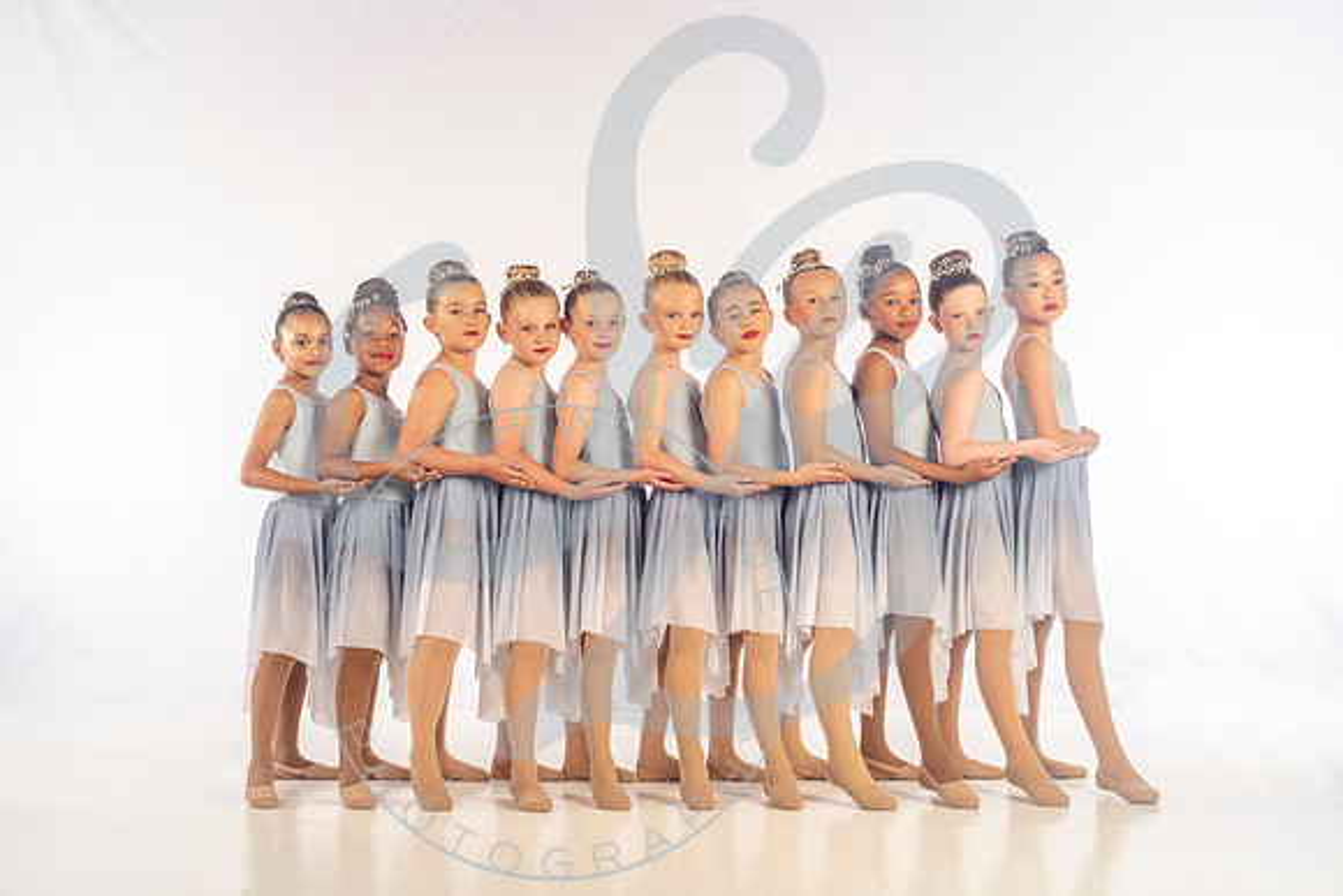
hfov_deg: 39.6
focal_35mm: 50
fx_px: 1866
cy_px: 448
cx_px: 672
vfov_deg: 27.0
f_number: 7.1
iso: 320
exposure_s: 1/160
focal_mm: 50
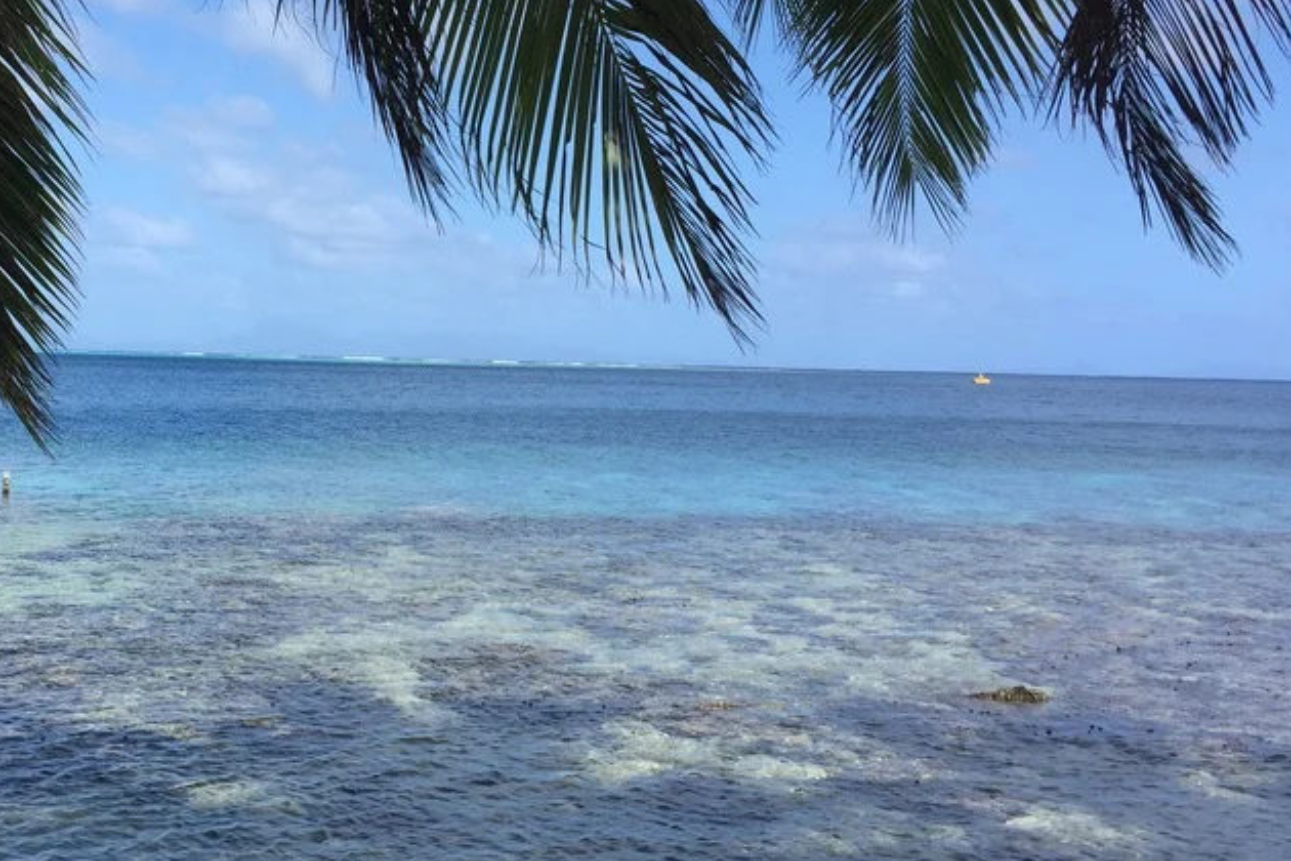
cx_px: 350
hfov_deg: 39.4
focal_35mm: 49
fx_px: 1757
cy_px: 424
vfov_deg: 27.5
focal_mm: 4.15
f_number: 2.2
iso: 32
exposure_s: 1/1799
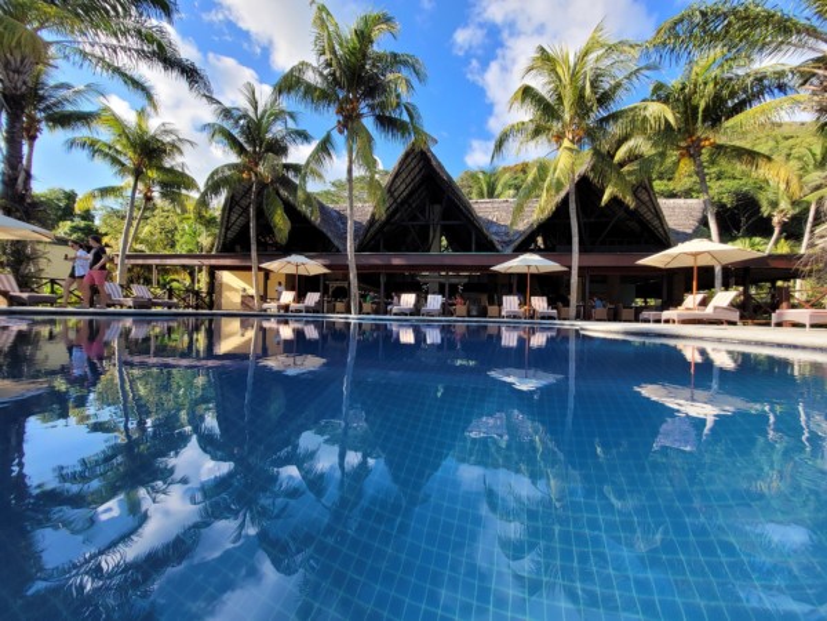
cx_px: 414
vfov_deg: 89.9
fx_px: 311
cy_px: 310
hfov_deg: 106.2
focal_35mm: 13
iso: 40
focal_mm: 1.74
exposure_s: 1/510
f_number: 2.2
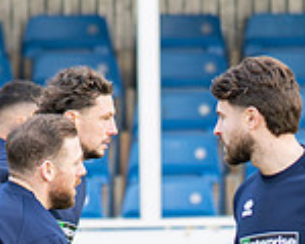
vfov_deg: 1.1
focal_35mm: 1387
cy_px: 392
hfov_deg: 1.4
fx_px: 12520
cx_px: 234
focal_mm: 135
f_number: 1.8
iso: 400
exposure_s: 1/1600
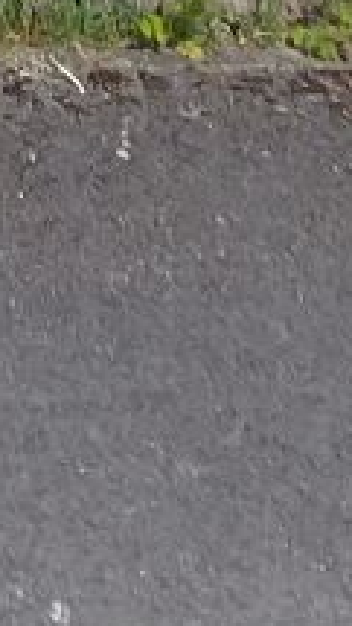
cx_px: -358
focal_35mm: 135
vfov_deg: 10.8
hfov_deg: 8.5
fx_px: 2239
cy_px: -1246
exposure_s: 1/1853
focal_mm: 1.74
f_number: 2.2
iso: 50
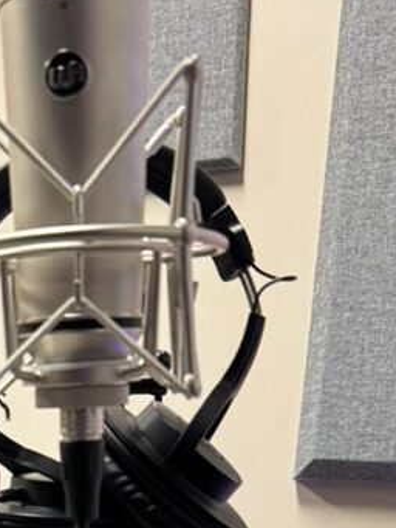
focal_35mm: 72
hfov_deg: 19.6
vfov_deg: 24.5
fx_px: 1098
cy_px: 629
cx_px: -34
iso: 400
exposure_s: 1/52
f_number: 1.78
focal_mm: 6.76
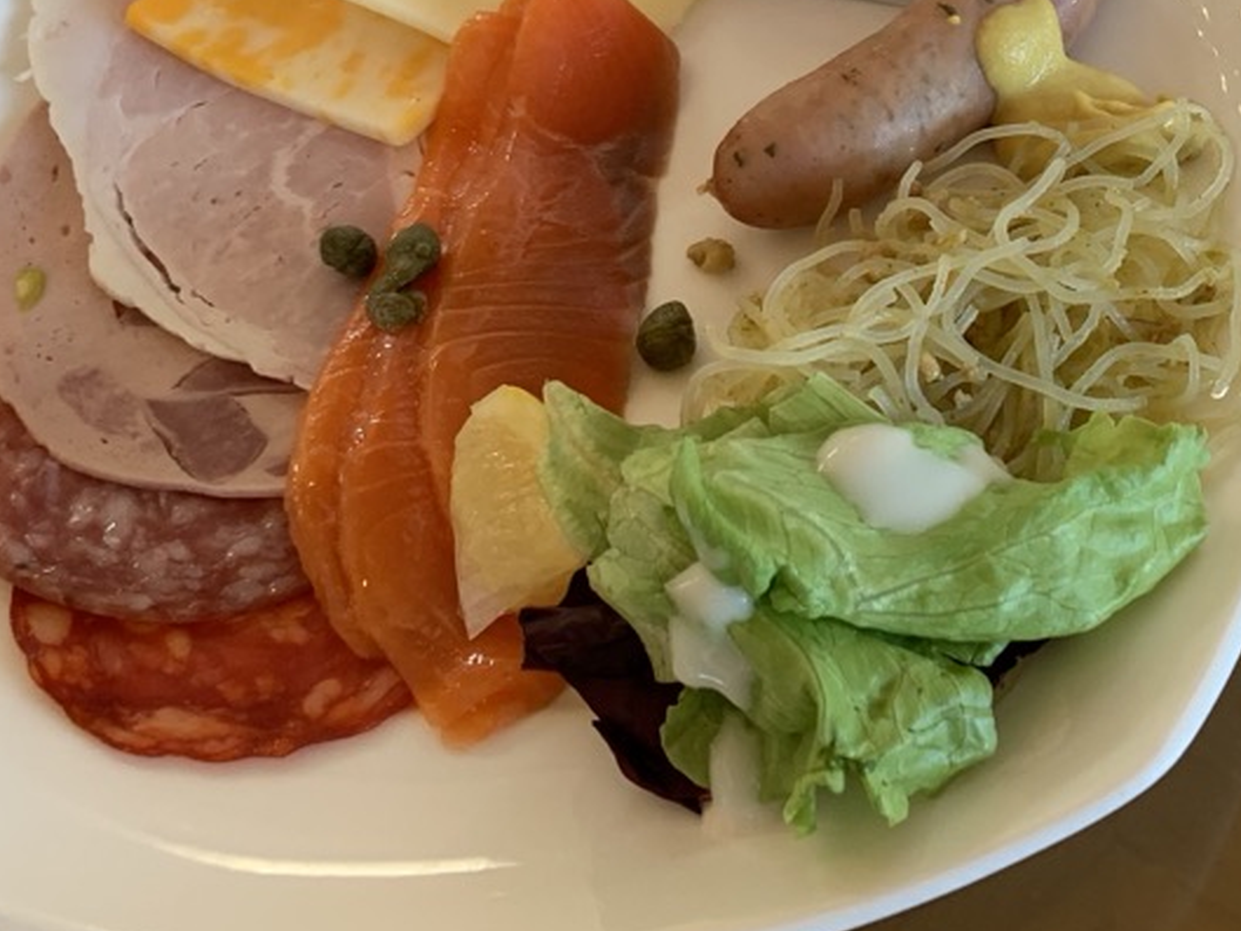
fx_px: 2116
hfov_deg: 30.5
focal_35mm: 59
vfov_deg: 24.0
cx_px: 1229
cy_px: 47
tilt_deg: -50.4
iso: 100
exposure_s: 1/92
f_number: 1.8
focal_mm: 4.25
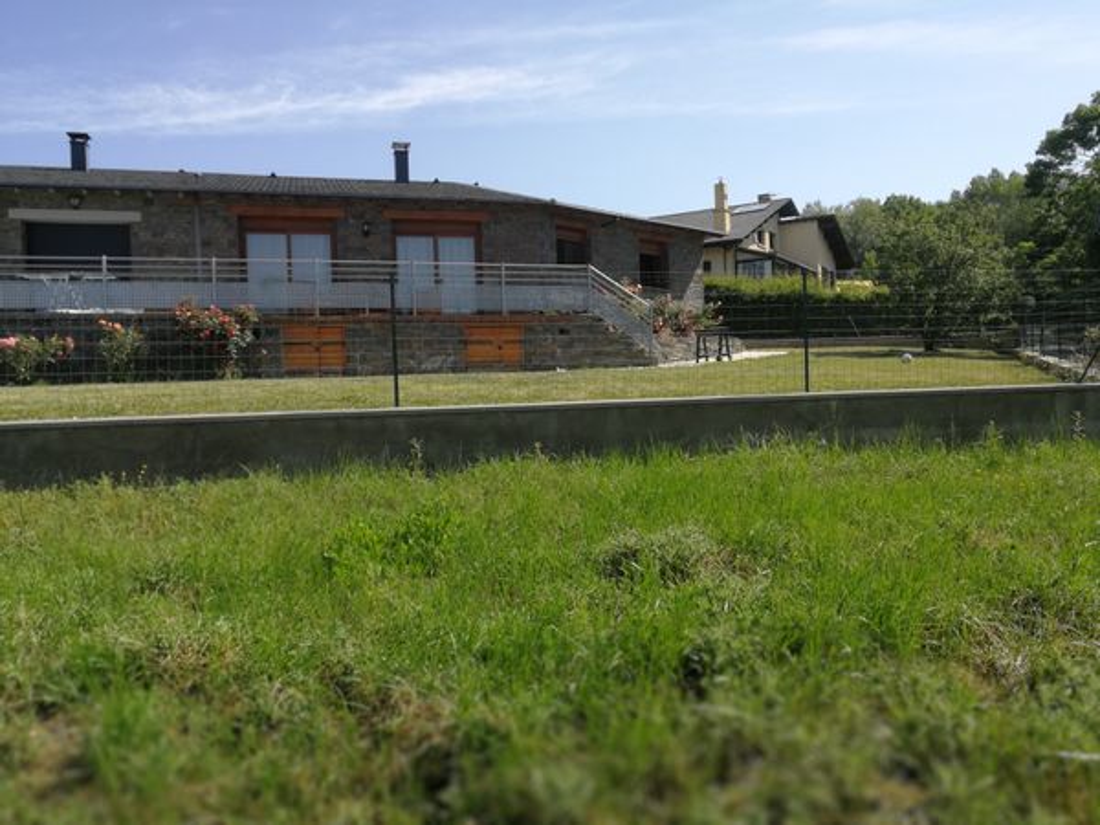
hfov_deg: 65.3
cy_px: 412
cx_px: 550
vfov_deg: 51.4
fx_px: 858
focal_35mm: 27
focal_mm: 3.95
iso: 50
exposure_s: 1/882
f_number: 4
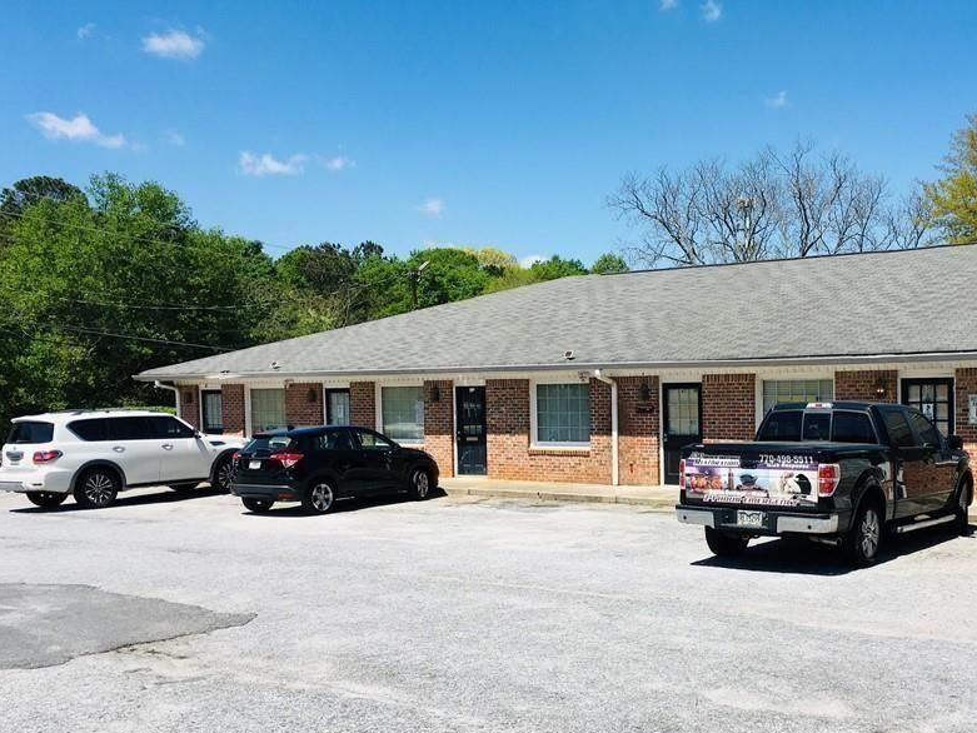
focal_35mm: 38
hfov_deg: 48.5
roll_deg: -1.0
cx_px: 618
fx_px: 1073
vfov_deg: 37.6
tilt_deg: -2.3
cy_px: 440
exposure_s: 1/1832
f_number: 2.2
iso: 25
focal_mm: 4.15
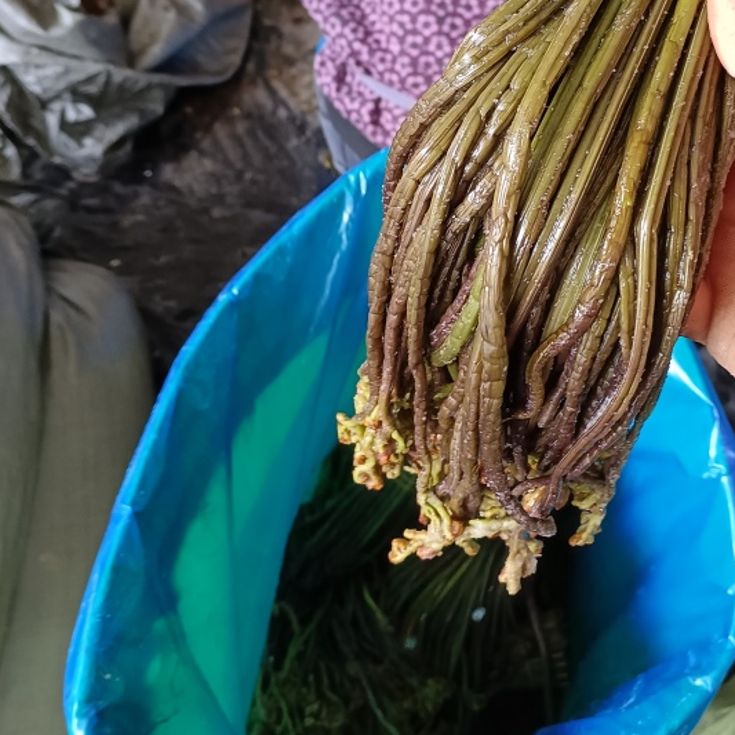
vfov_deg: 35.9
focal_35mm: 46
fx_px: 1105
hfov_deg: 36.5
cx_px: 477
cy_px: 173
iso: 1085
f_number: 1.8
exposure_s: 1/100
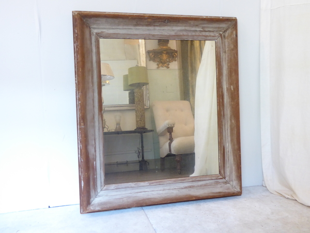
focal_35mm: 35
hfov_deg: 52.6
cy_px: 116
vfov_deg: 40.7
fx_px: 313
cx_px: 155
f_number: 3.7
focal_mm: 6.3
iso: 400
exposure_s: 1/10
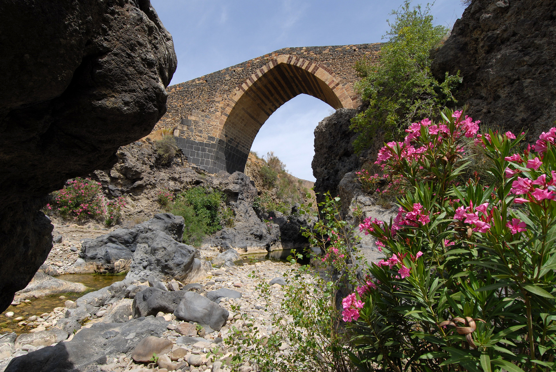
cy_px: 186
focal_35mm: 18
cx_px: 278
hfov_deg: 89.9
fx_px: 278
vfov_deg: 67.5
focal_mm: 12
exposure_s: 1/250
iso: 100
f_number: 8
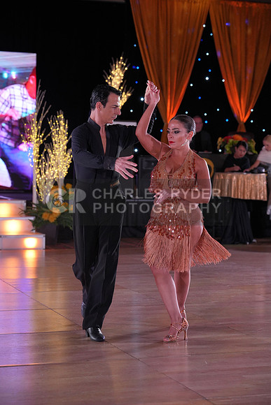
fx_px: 925
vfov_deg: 24.8
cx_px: 136
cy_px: 202
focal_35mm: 82
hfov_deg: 16.7
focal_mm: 82
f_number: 4
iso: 1250
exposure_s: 1/400
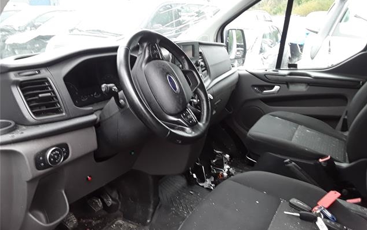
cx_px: 185
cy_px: 101
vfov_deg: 41.8
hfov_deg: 62.9
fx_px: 300
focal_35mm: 30
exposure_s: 1/50
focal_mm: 2.91
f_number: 1.9
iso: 80
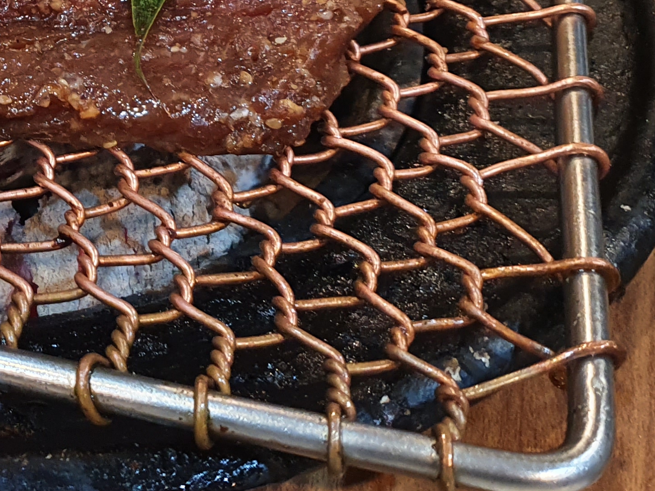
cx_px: -61
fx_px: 1362
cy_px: 87
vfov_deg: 20.2
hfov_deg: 25.2
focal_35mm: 72
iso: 200
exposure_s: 1/60
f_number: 1.5
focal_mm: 4.32
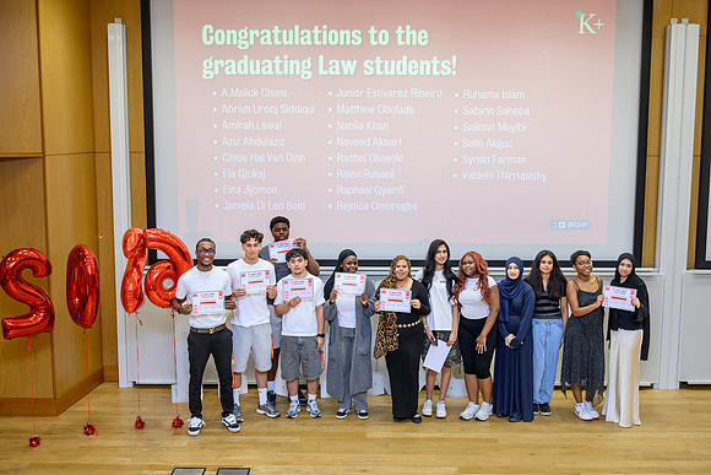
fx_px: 781
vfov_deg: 33.8
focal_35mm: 40
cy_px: 238
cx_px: 356
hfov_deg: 49.0
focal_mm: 39
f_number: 2.8
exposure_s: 1/200
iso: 1250
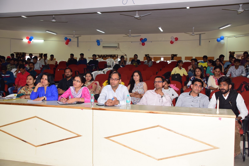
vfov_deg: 34.2
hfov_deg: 49.6
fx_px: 270
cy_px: 83
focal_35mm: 39
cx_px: 124
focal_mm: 26
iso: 640
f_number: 5
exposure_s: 1/160
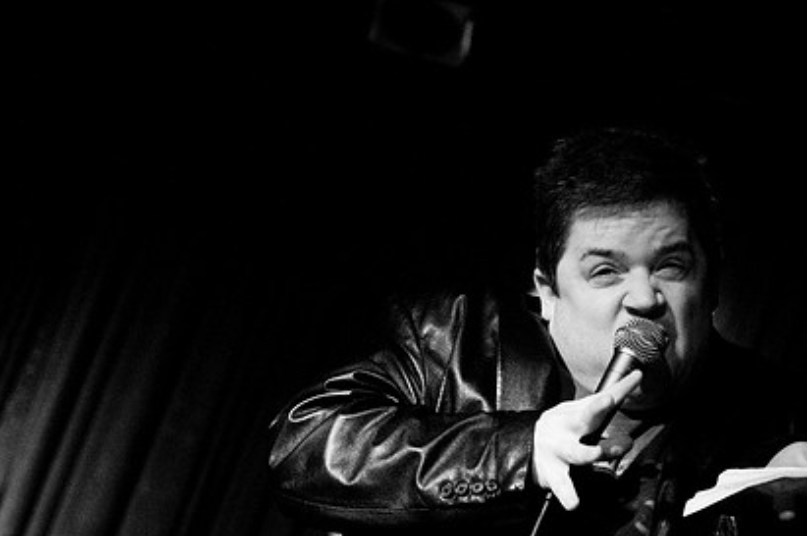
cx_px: 509
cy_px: 278
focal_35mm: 148
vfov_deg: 9.2
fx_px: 3314
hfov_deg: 13.9
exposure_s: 1/50
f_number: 2.8
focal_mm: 70
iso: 1000
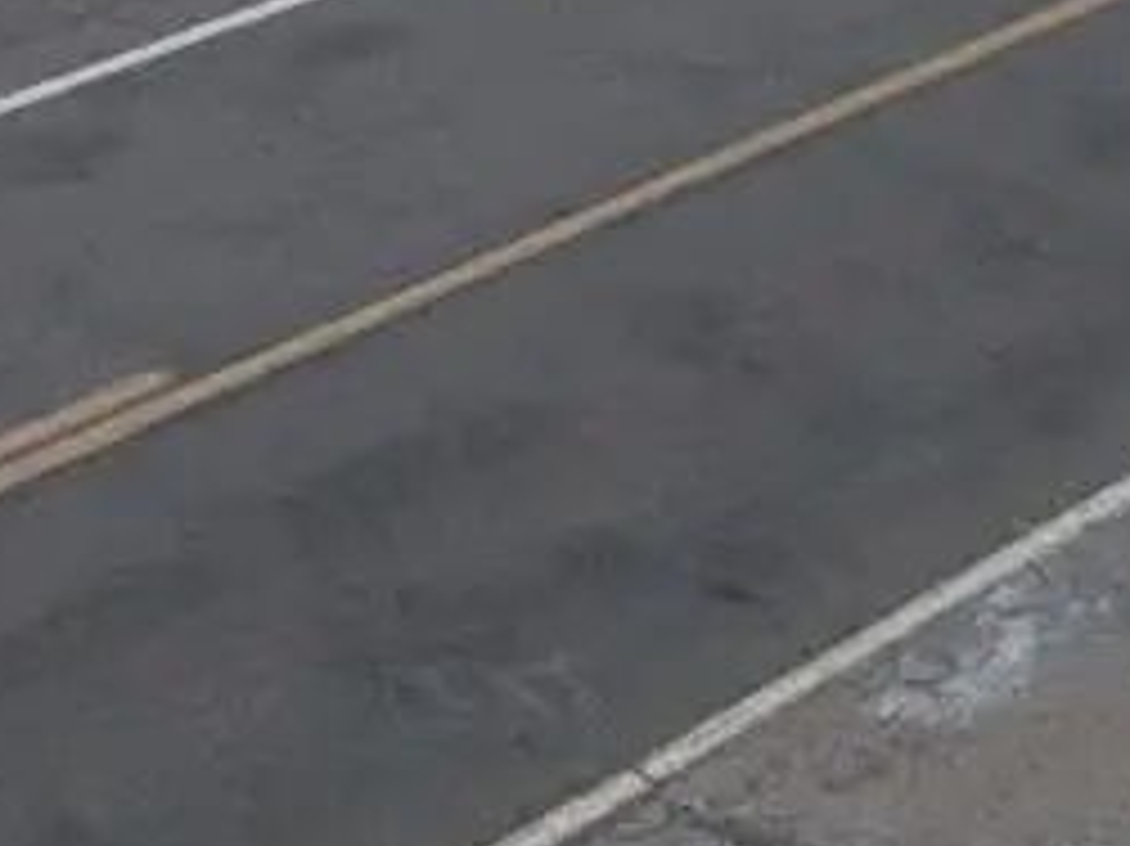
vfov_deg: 13.1
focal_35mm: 98
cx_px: -248
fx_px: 3198
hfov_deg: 18.9
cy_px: -850
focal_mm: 4.4
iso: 100
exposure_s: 1/640
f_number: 2.8
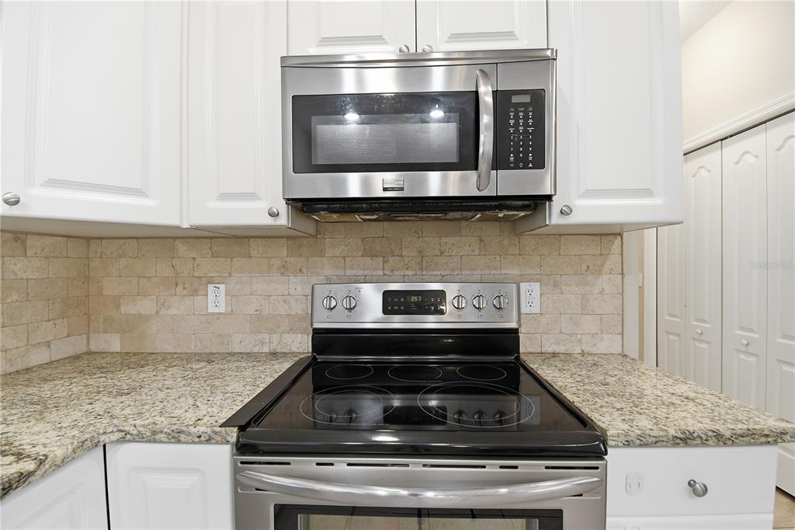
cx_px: 398
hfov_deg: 100.4
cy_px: 265
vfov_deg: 77.3
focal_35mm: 15
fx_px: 331
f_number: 7.1
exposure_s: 1/20
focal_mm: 10
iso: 100
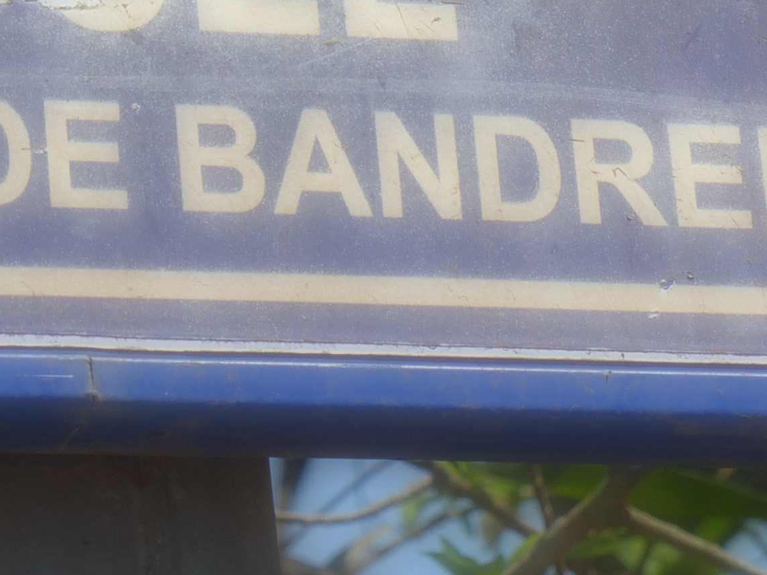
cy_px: -291
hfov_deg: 4.5
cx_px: -77
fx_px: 9814
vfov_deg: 3.3
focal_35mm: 443
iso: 100
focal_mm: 22.6
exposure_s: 1/1000
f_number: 4
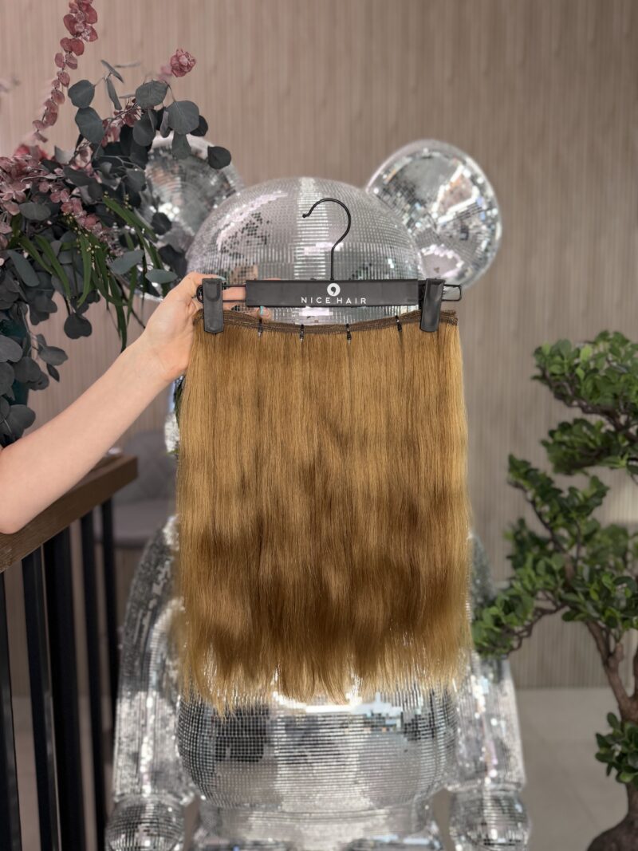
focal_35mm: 24
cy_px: 426
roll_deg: +1.1
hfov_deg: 56.8
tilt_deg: -6.1
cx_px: 319
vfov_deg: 71.6
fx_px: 590
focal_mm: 6.76
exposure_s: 1/176
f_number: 1.78
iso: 200
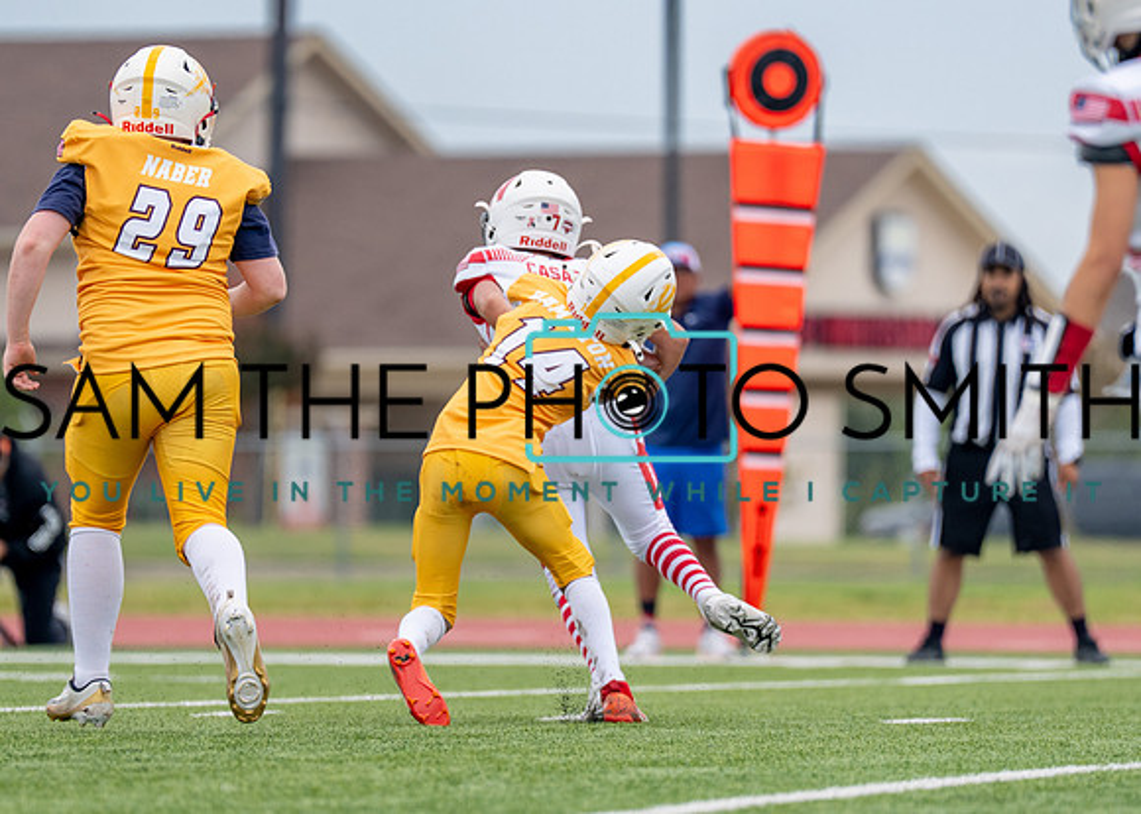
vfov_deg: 3.5
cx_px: 444
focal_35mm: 412
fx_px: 13347
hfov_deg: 4.9
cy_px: 420
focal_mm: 200
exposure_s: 1/2000
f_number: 2.8
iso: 200
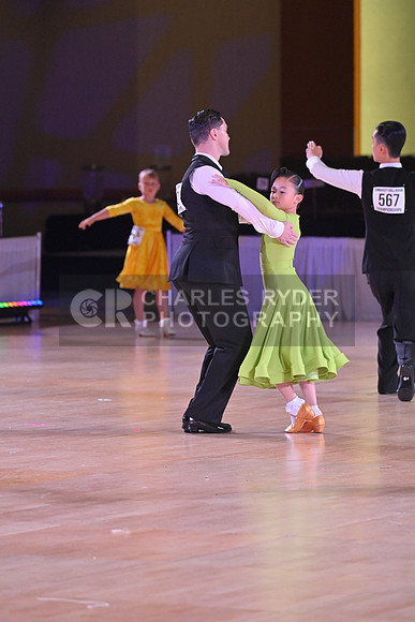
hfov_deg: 6.9
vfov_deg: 10.3
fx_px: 3456
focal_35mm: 200
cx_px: 208
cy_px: 311
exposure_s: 1/400
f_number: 5
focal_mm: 200
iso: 4000
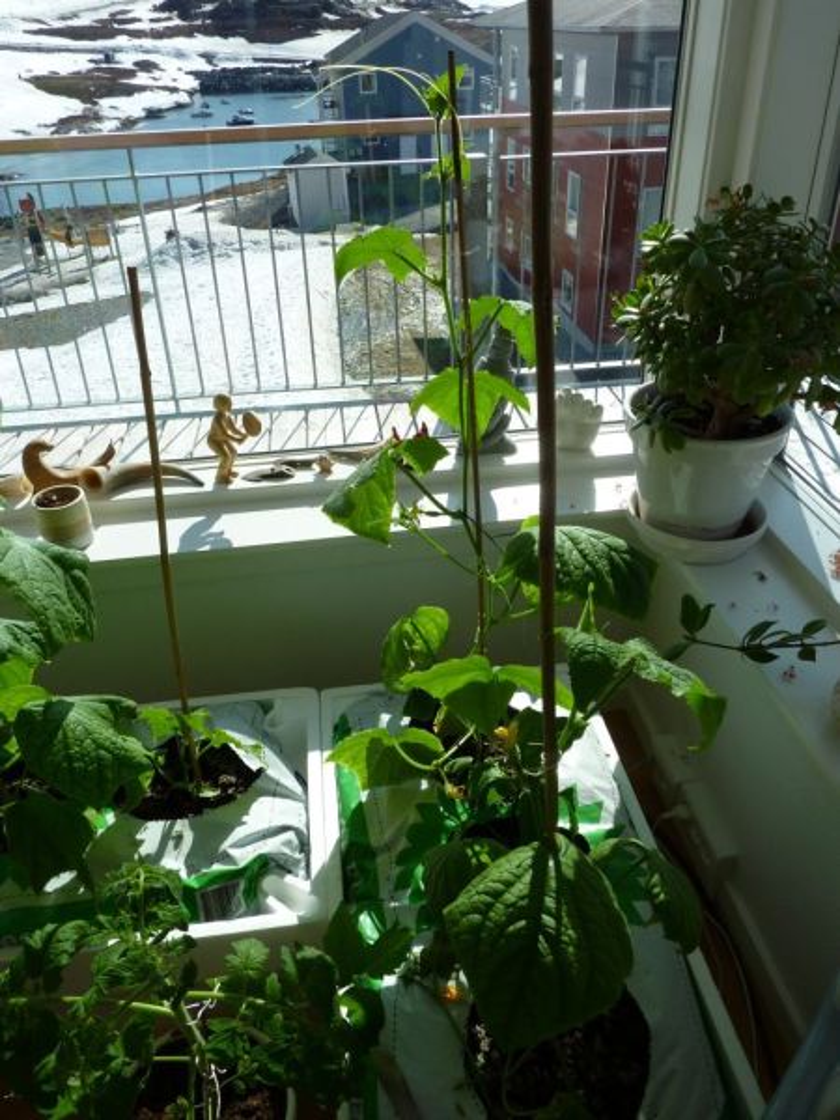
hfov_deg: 54.9
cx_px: 420
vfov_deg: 69.4
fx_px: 809
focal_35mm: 25
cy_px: 560
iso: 80
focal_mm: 4.1
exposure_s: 1/400
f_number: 5
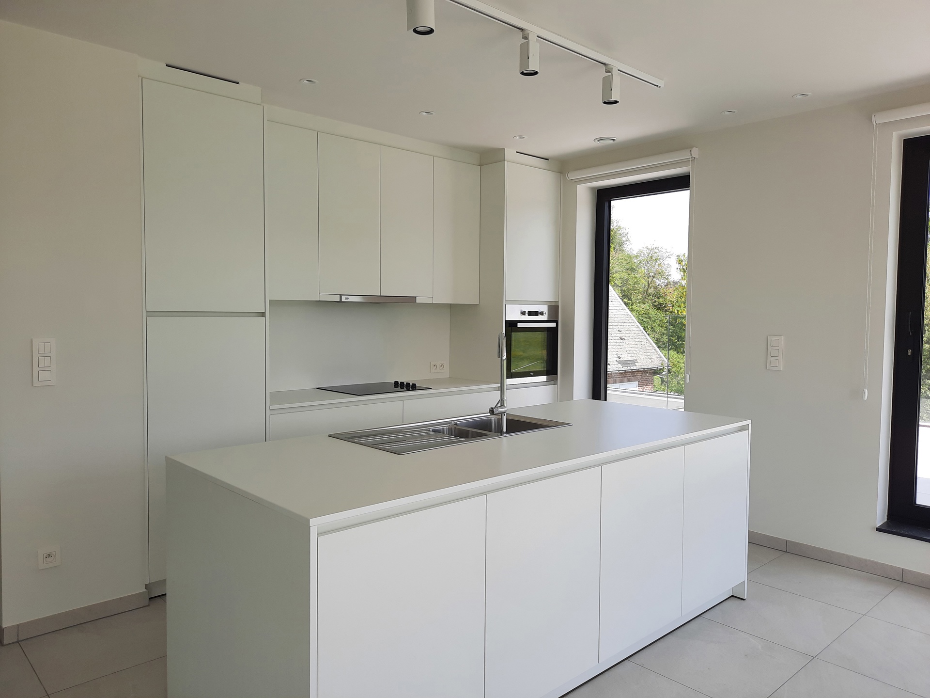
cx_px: 465
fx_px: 672
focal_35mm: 25
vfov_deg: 54.9
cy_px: 349
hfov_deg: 69.4
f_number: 2
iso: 32
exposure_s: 1/294
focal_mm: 4.6
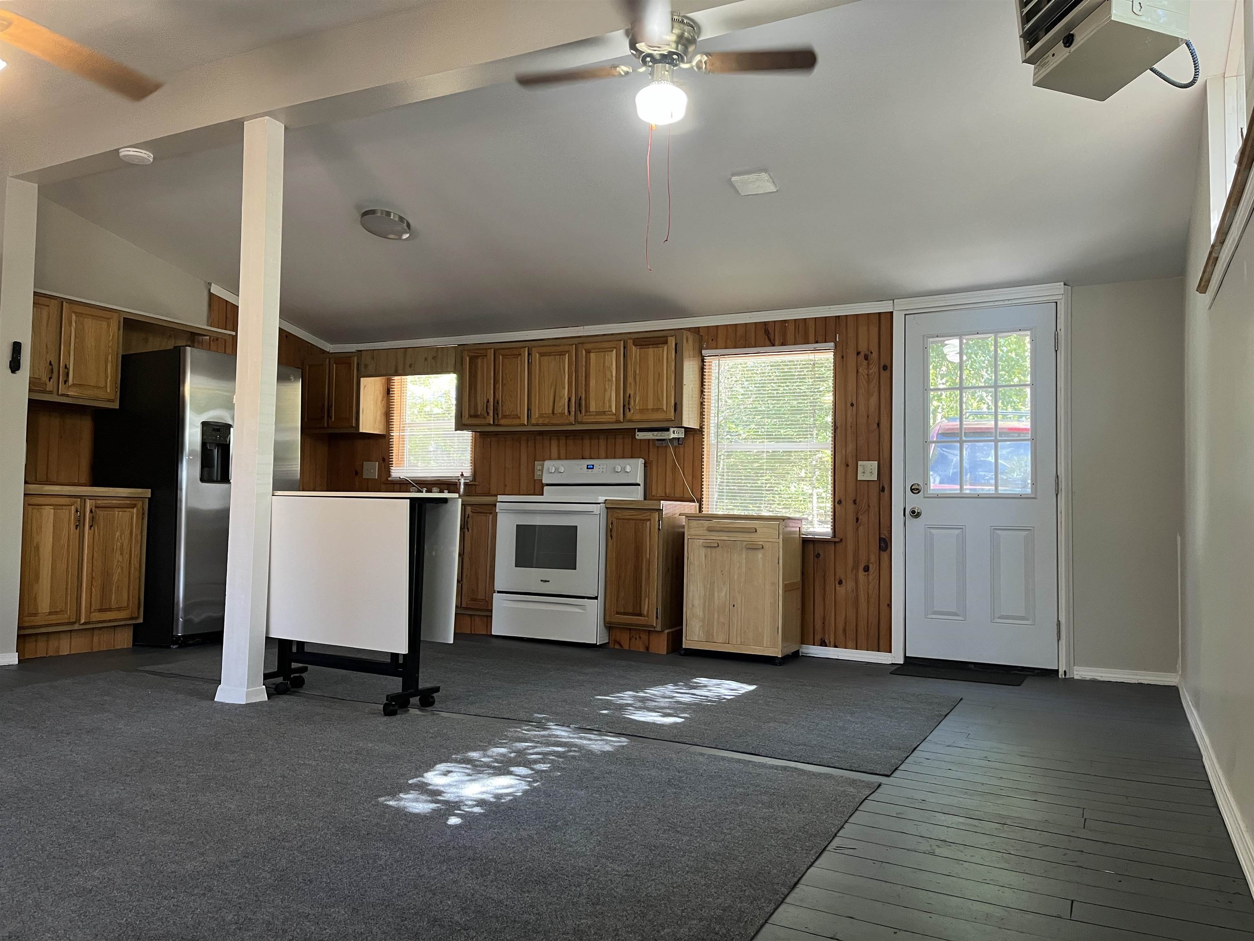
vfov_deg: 53.1
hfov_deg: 67.3
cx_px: 627
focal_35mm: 26
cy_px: 470
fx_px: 942
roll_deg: -0.8
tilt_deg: +1.1
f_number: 1.6
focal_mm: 5.1
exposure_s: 1/60
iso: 160
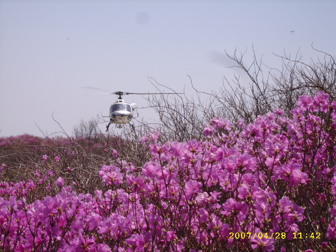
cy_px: 126
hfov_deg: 19.1
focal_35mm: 103
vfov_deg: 14.4
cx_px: 168
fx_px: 1000
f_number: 10.1
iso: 50
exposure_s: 1/192
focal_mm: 17.14
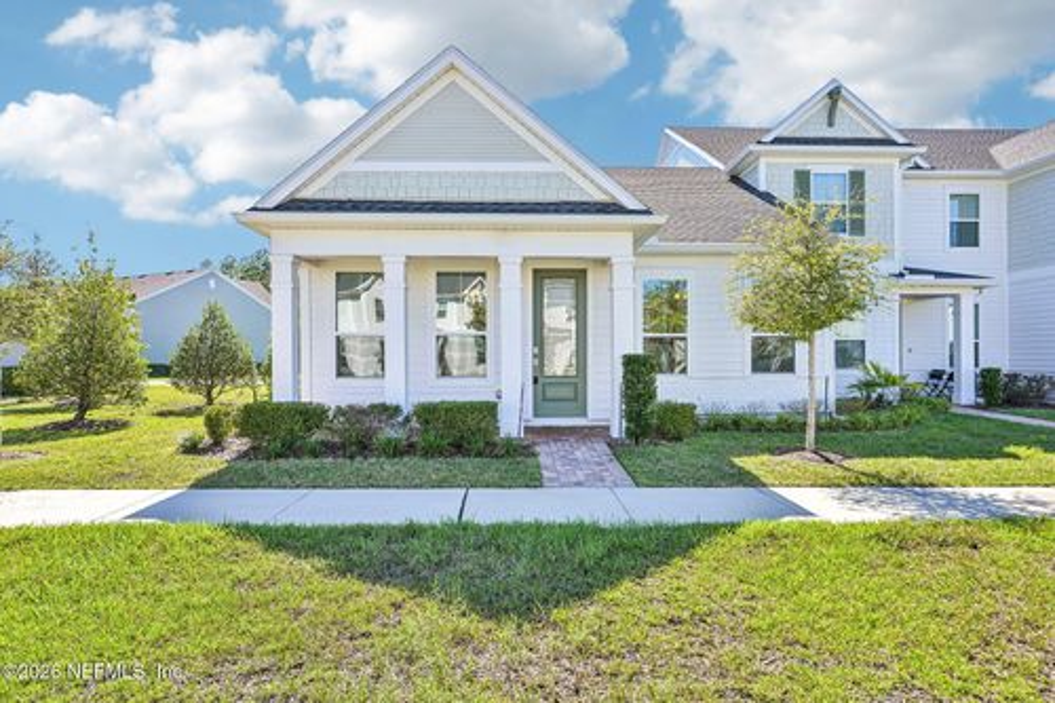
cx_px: 528
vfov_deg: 59.5
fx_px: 615
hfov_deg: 81.2
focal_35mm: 21
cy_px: 352
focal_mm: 21
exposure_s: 1/125
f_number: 8
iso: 100
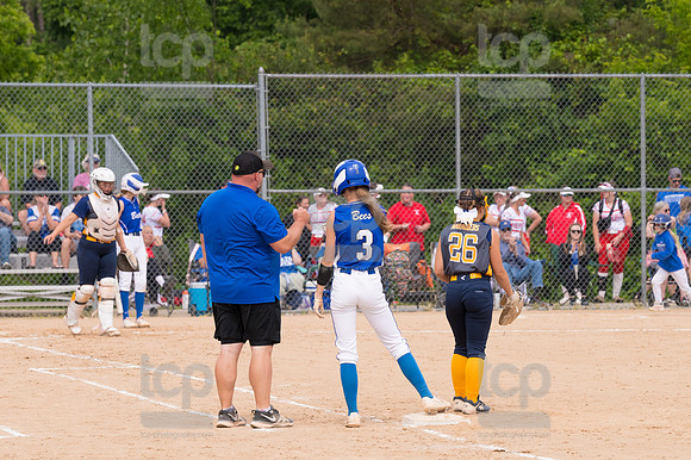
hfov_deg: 9.2
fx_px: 4316
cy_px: 230
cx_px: 346
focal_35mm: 225
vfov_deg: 6.1
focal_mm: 150
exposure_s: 1/1600
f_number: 5.6
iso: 320
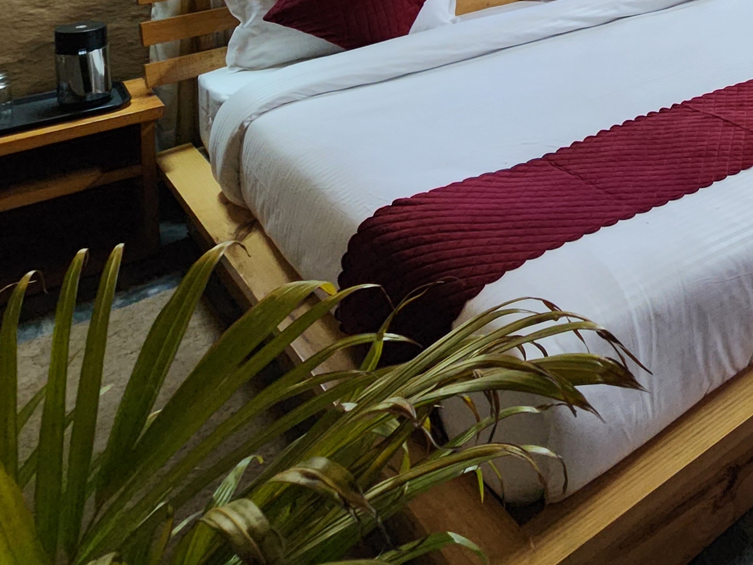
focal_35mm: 37
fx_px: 805
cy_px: -185
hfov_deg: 39.6
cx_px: 851
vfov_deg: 30.0
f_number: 2.2
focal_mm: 2.2
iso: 400
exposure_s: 1/33
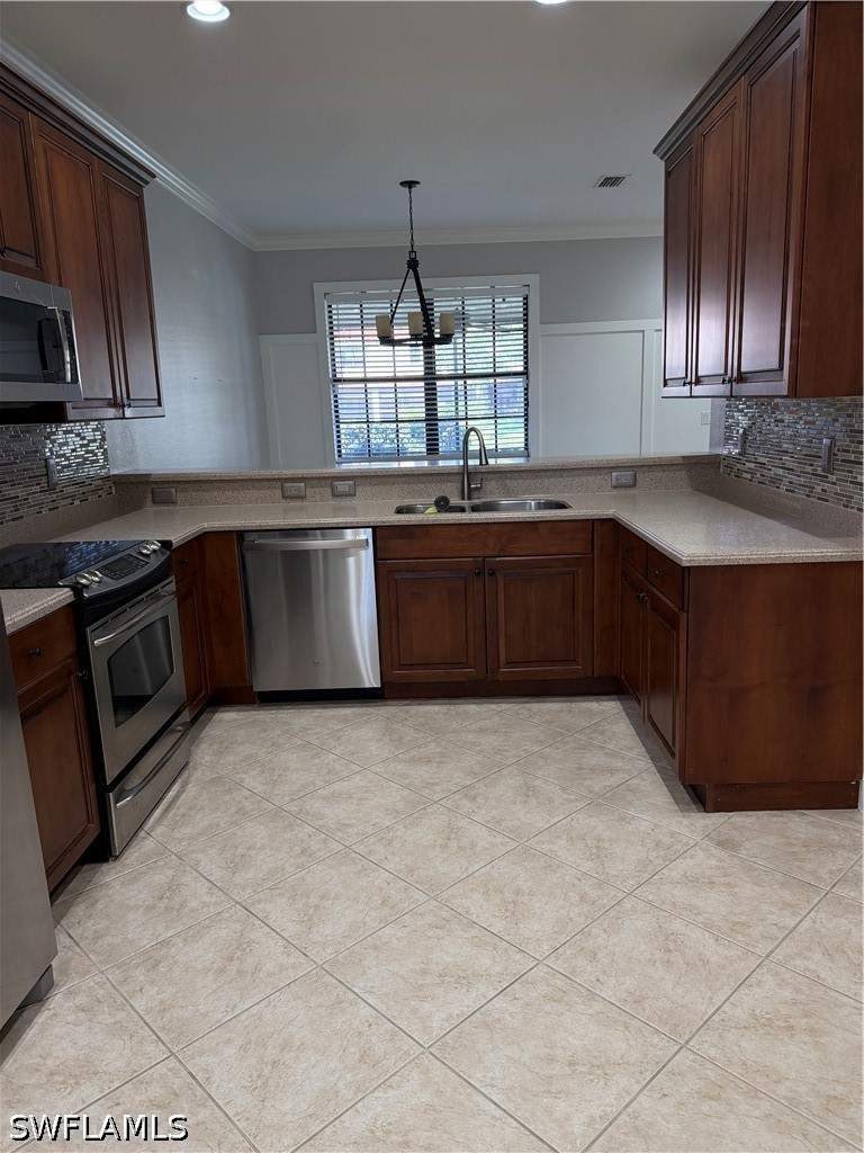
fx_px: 799
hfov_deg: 56.8
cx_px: 432
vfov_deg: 71.6
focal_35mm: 24
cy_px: 576
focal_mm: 6.76
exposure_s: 1/144
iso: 200
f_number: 1.78
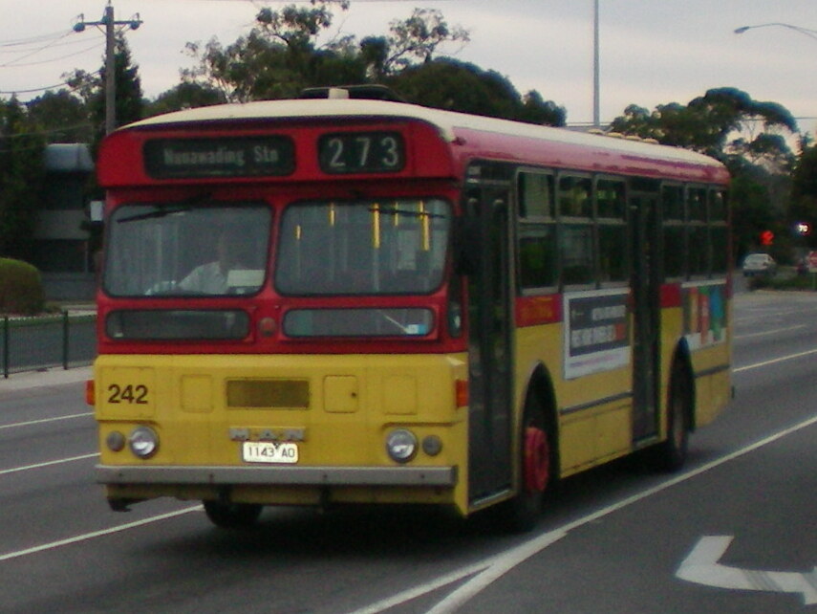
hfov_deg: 49.0
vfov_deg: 37.7
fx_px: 897
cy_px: 307
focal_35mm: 38
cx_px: 408
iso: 64
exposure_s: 1/125
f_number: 3.1
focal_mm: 6.3
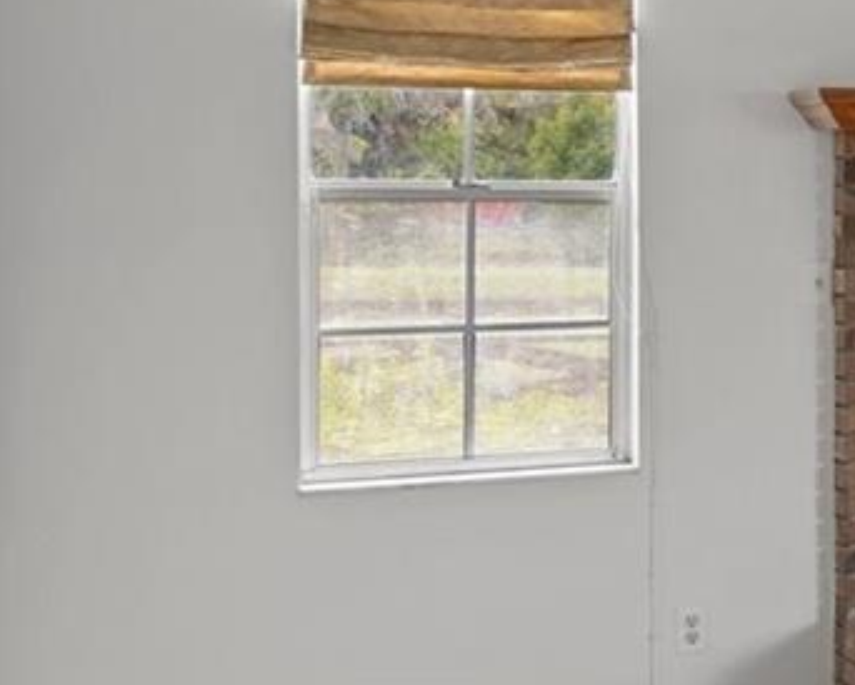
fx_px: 2000
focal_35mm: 79
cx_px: 1795
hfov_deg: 16.7
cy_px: 240
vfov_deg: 19.4
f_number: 8
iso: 320
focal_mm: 18
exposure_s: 1.3
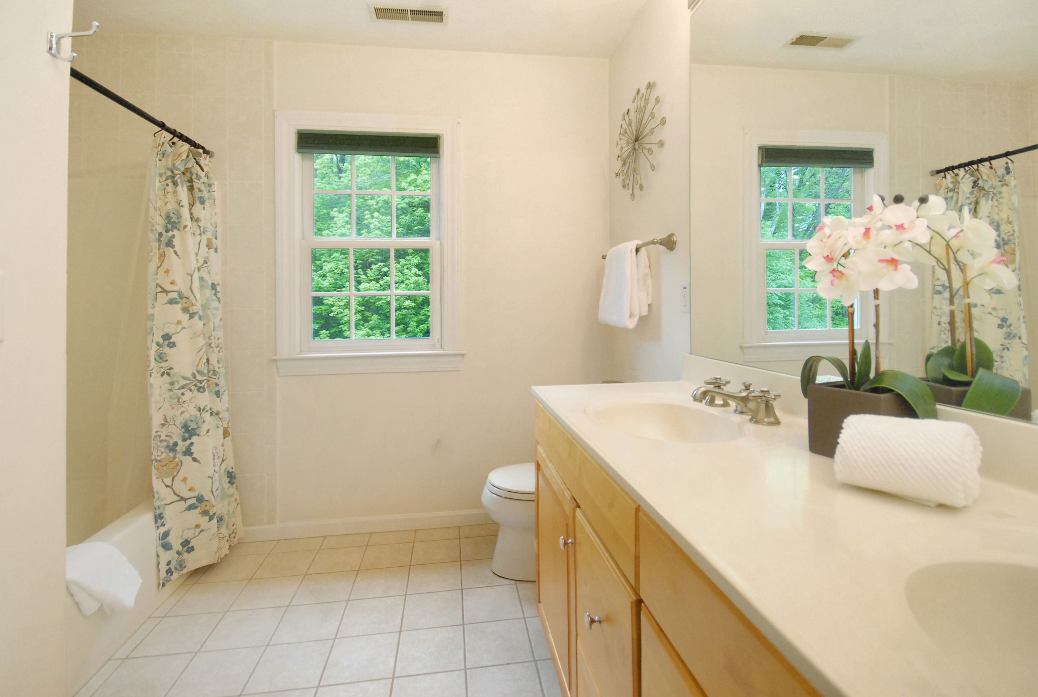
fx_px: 433
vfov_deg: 77.6
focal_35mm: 15
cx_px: 519
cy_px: 348
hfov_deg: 100.3
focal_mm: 10
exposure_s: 1/60
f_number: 5.6
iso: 800
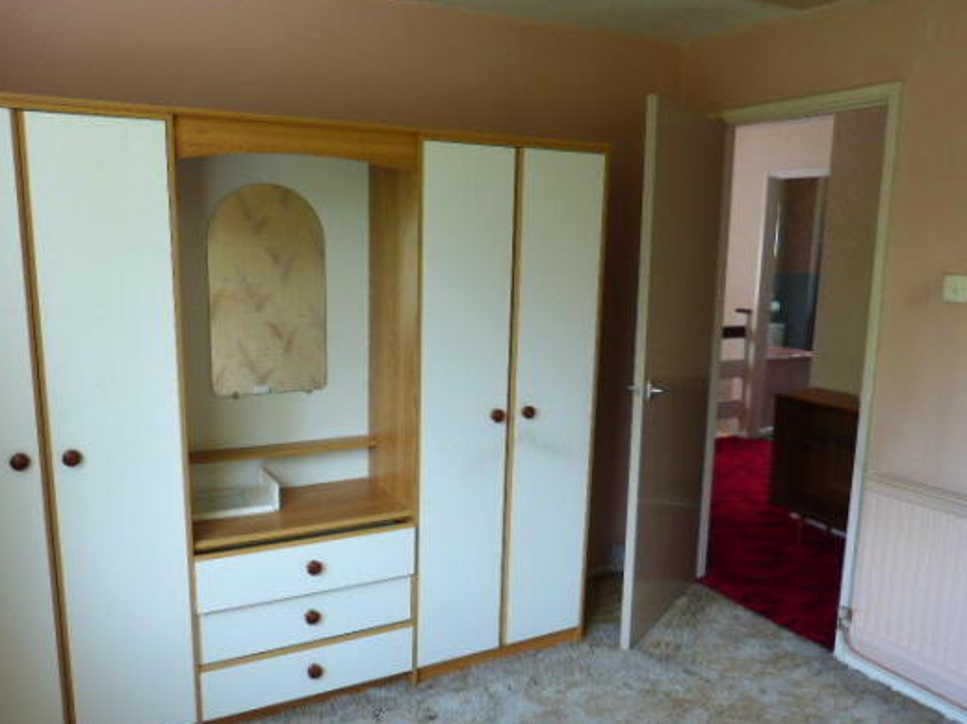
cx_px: 484
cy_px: 398
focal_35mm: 28
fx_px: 782
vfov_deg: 49.6
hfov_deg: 63.5
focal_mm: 4.5
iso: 125
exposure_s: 1/60
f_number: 2.8
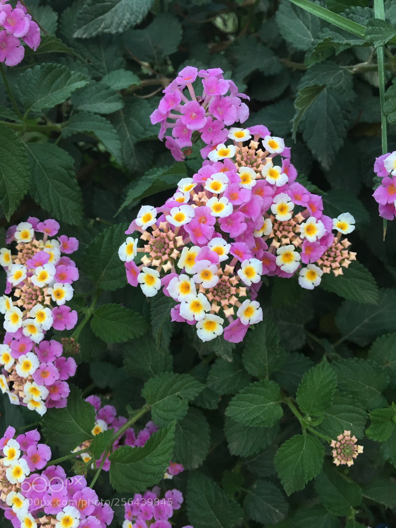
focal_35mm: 29
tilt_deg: -48.9
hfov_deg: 48.2
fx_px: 442
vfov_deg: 61.7
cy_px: 264
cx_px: 198
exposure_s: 1/30
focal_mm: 4.15
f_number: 2.2
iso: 32
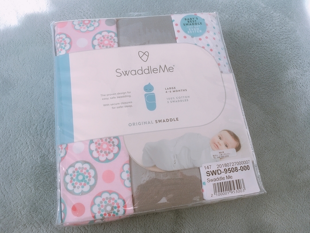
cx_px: 155
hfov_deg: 61.7
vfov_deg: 48.2
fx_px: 260
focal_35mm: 29
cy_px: 116
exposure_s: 1/60
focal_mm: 4.15
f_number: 2.2
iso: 25
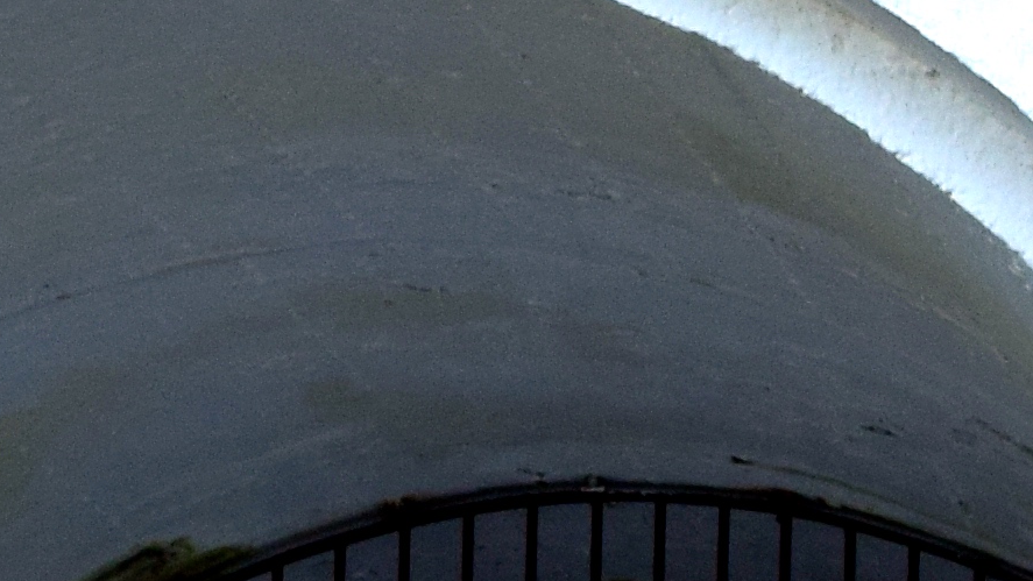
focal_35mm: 255
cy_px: 661
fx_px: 6985
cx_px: 714
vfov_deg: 4.8
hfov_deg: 8.5
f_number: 8
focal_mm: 24
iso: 400
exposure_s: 1/80
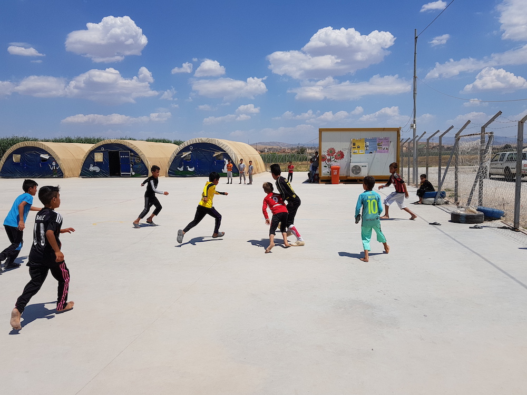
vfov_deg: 53.1
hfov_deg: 67.3
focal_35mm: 26
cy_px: 198
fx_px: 396
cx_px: 264
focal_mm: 4.2
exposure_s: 1/4912
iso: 40
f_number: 1.7
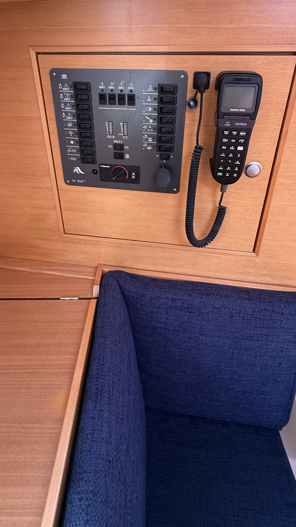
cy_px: 191
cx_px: 142
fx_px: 279
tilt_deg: -27.4
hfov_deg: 55.9
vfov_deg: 84.6
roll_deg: +0.0
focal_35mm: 20
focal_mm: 2.22
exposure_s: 1/89
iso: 320
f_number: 2.2
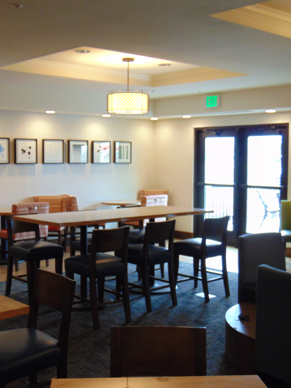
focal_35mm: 47
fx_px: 527
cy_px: 193
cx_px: 121
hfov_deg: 30.8
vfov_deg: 40.4
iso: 200
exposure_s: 1/30
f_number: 3.2
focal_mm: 6.3
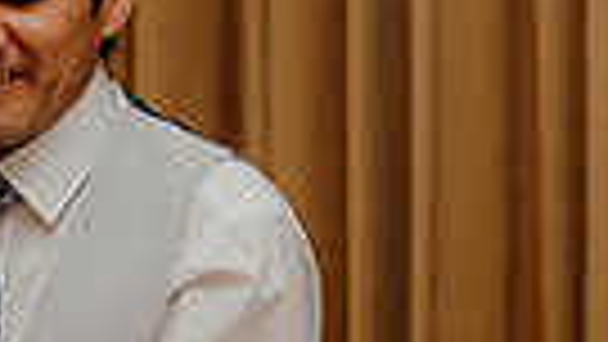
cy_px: 425
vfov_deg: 5.4
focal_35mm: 225
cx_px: 68
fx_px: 3628
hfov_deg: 9.5
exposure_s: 1/200
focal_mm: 50
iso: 1250
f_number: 2.8
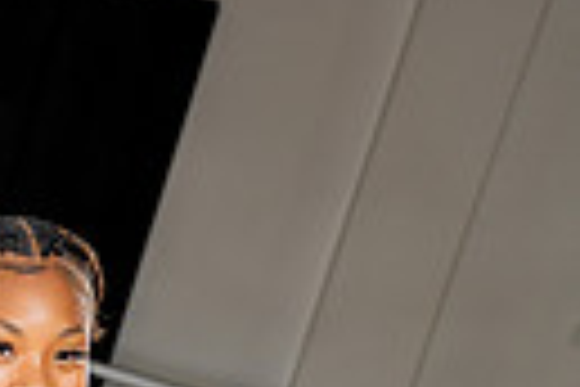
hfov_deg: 11.1
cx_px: -90
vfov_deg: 7.1
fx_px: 2932
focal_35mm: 182
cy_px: 914
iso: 200
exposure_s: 1/250
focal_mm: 52
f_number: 5.6
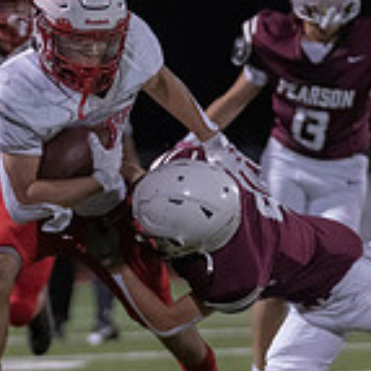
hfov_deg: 3.3
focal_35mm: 529
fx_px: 6414
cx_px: 33
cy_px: 123
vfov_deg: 3.3
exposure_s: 1/1000
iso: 5000
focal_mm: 147
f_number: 2.8
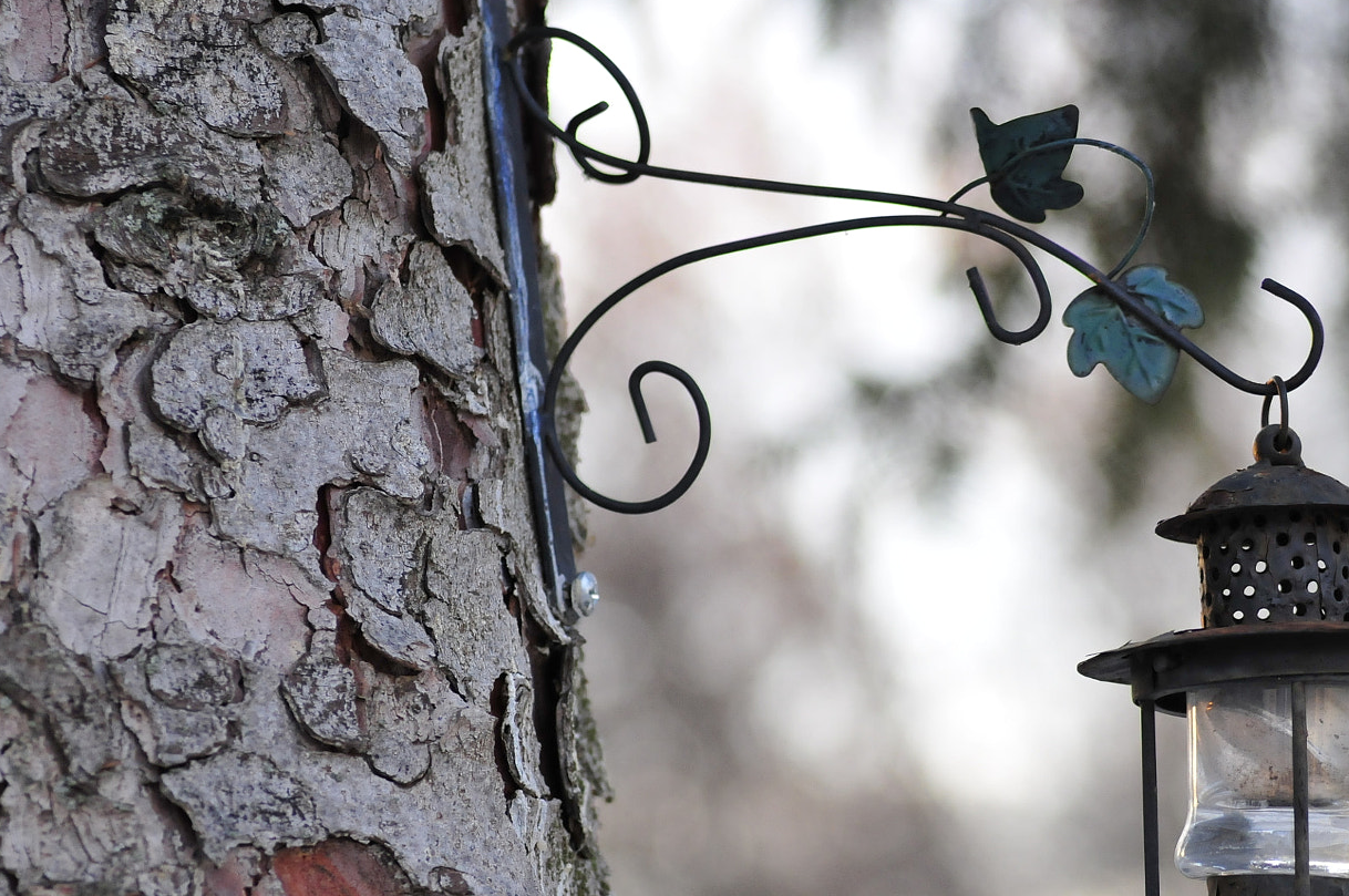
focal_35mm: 197
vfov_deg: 7.0
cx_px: 827
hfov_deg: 10.4
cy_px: 528
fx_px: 7373
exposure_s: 1/400
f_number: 4
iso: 800
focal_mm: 100
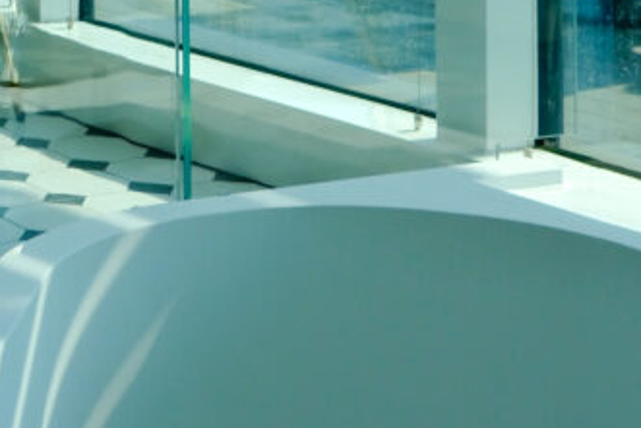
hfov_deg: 8.9
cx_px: -1009
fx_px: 3616
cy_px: -753
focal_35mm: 203
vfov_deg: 6.3
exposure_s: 1/450
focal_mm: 23
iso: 160
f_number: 5
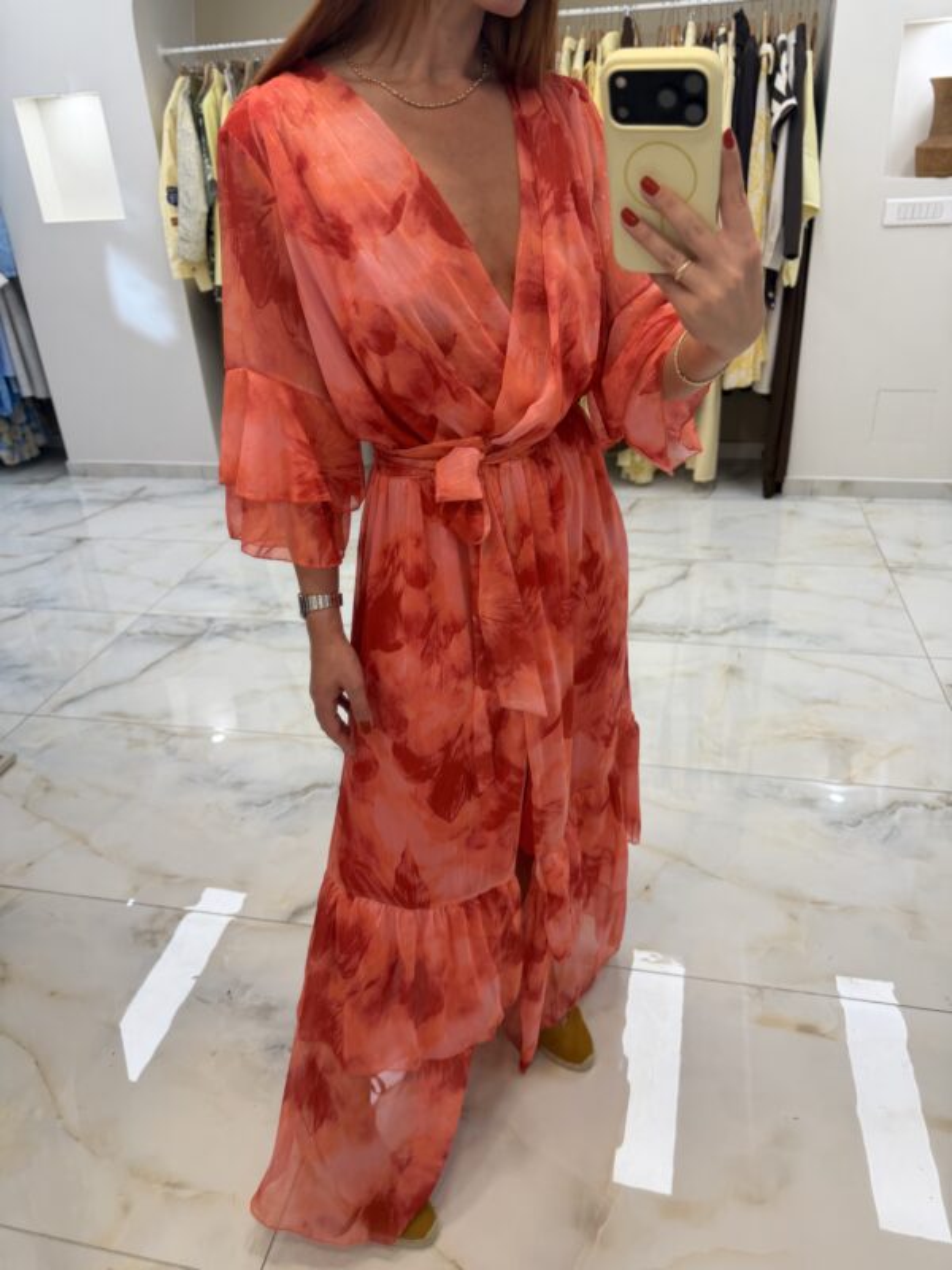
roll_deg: +2.6
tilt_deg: -28.5
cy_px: 635
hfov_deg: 56.8
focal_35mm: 24
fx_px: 880
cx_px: 476
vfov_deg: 71.6
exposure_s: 1/100
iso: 80
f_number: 1.78
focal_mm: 6.76
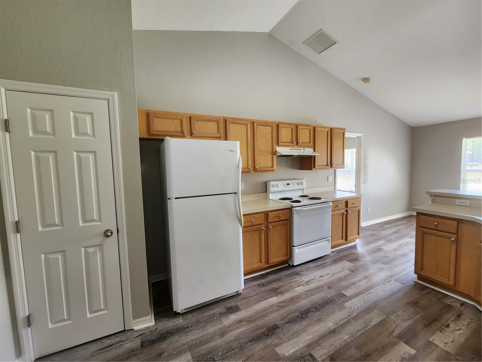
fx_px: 181
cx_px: 241
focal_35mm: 13
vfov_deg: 89.9
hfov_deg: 106.2
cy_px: 181
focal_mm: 2.2
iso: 250
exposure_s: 1/60
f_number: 2.2
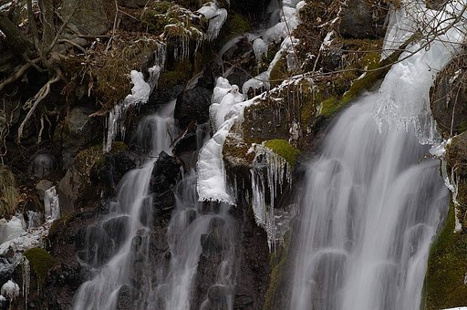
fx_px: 2624
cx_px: 234
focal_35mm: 202
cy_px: 155
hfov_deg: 10.2
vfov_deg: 6.8
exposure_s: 1/4
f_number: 16
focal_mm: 135
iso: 100
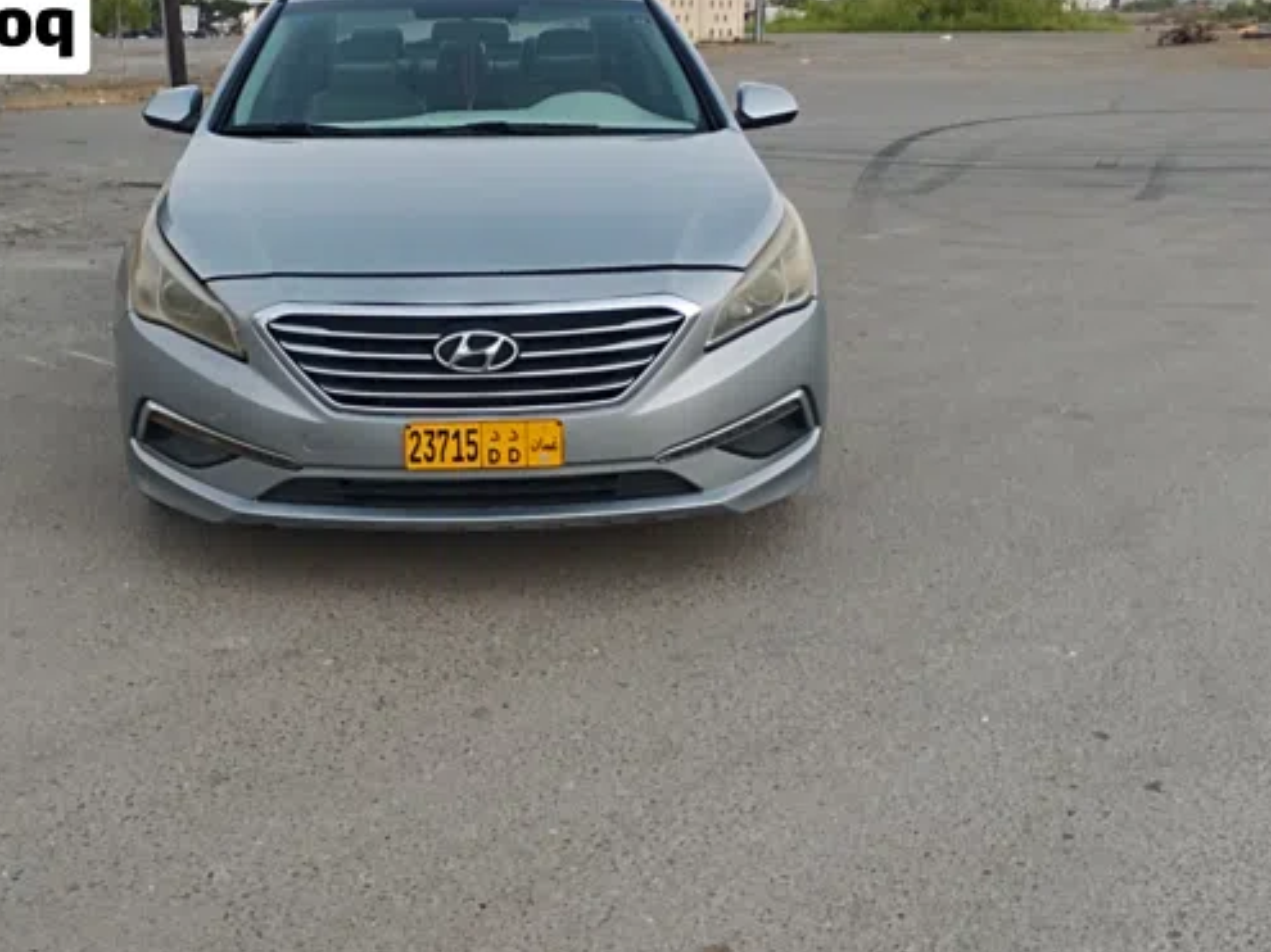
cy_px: 444
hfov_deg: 42.6
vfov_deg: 32.8
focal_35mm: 44
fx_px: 1615
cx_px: 478
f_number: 1.8
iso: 387
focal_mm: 4.75
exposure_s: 1/50
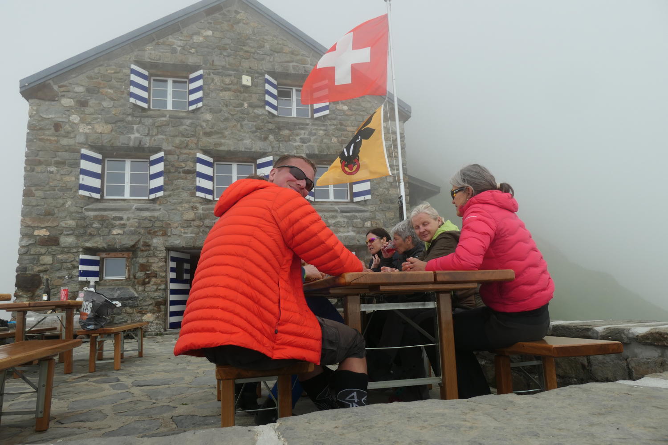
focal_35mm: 24
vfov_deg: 53.1
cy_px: 222
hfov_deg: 73.7
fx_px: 445
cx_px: 334
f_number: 5.6
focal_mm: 8.8
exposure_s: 1/1000
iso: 200
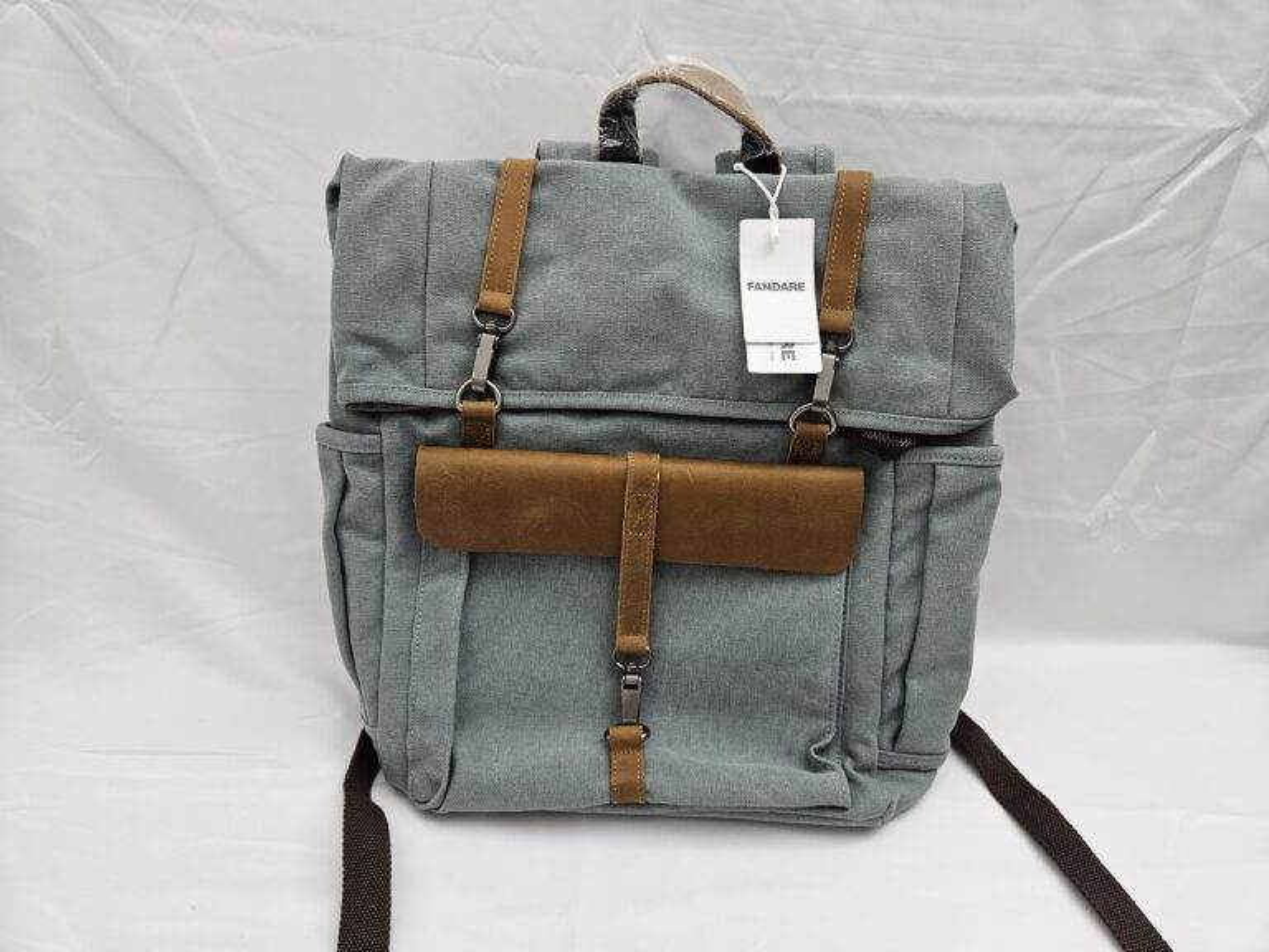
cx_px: 634
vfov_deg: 58.9
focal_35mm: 23
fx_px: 843
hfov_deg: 73.9
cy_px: 476
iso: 25
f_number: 1.8
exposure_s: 1/101
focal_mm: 5.4
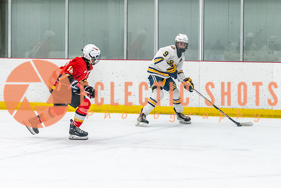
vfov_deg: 8.1
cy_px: 99
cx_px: 176
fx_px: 1324
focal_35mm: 170
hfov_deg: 12.1
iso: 3200
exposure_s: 1/800
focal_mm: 85
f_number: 2.8
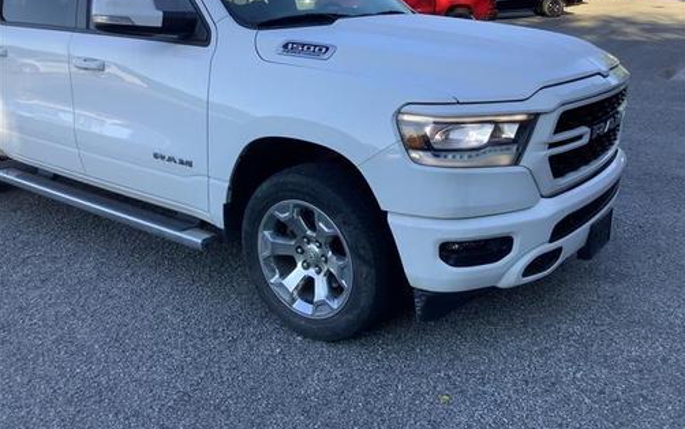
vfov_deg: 38.2
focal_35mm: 33
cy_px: 172
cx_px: 342
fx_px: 616
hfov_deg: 58.1
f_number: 2.4
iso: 25
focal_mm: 3.3
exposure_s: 1/215
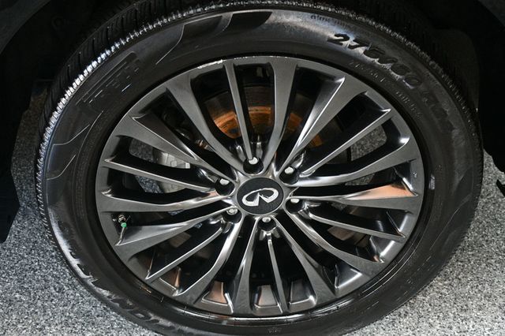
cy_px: 168
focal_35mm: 51
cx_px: 252
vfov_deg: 26.5
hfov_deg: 38.9
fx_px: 715
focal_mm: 34
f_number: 4.2
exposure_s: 1/100
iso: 3200
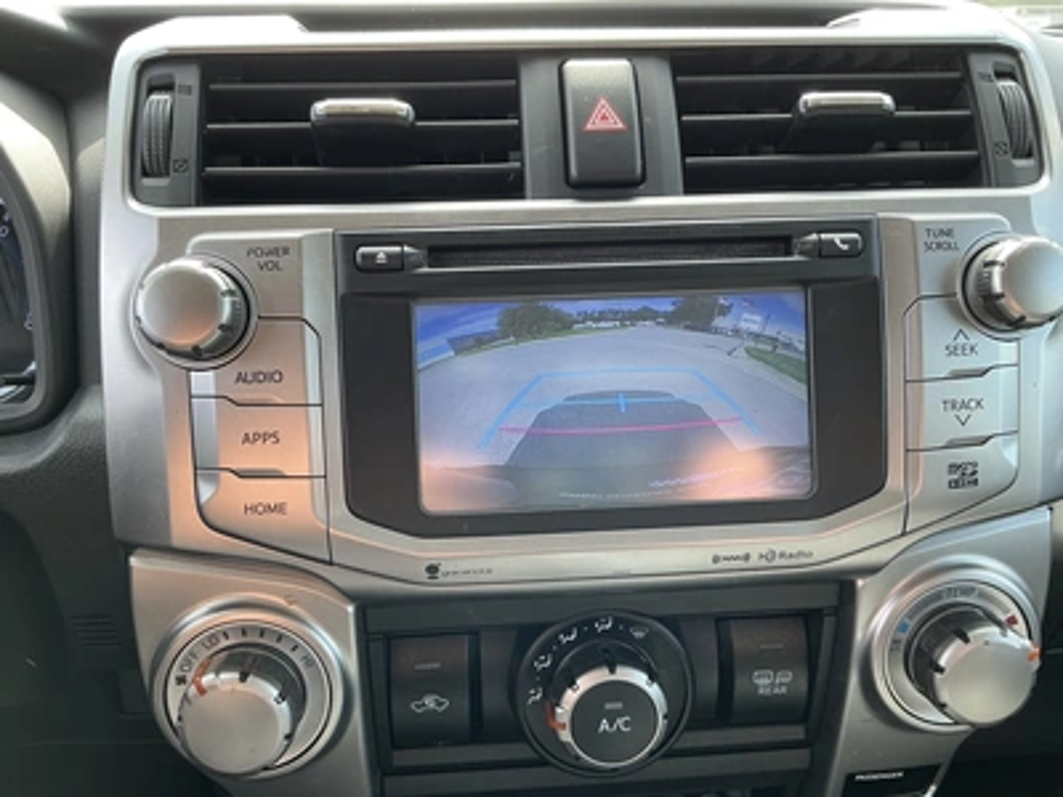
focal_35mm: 28
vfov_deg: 49.7
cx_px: 532
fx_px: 860
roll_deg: +1.8
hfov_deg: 63.4
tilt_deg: -23.2
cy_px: 398
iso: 40
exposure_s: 1/122
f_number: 1.8
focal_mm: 3
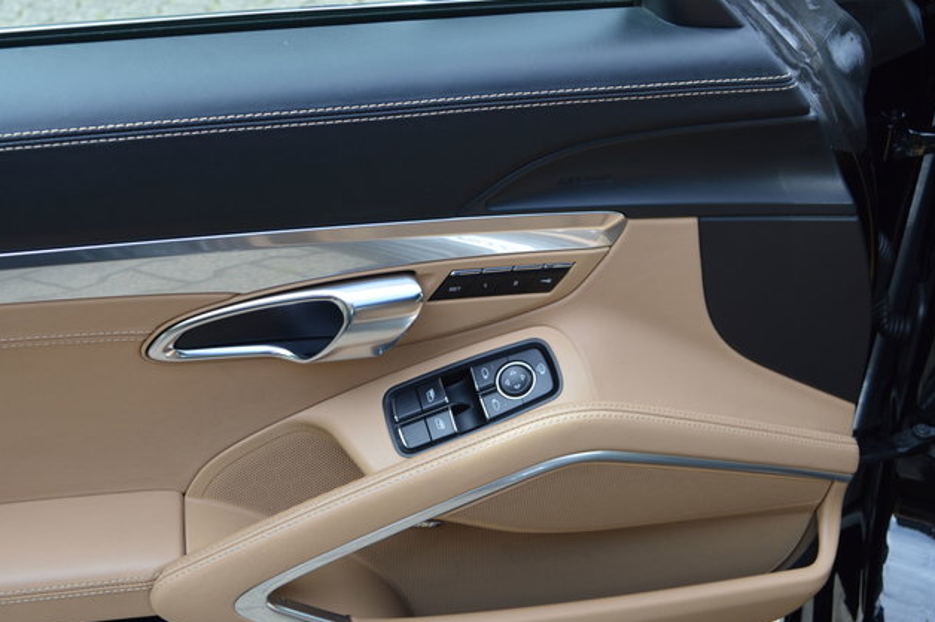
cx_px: 414
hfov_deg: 44.4
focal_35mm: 44
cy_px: 328
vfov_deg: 30.5
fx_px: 1142
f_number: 5.6
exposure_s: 1/125
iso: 110
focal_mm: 24
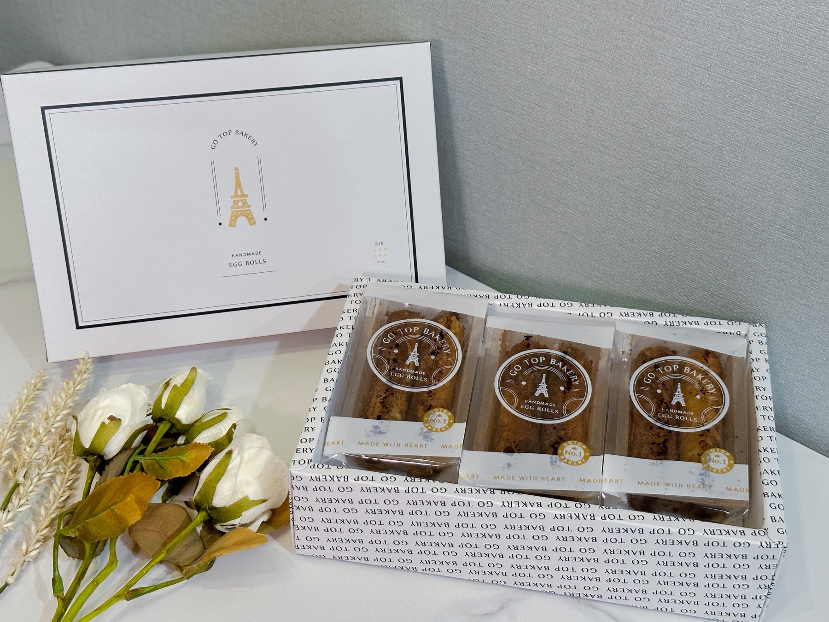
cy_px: 311
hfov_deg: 39.7
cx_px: 414
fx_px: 1150
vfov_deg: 30.3
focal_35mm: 48
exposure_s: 1/60
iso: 125
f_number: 1.8
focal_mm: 6.86
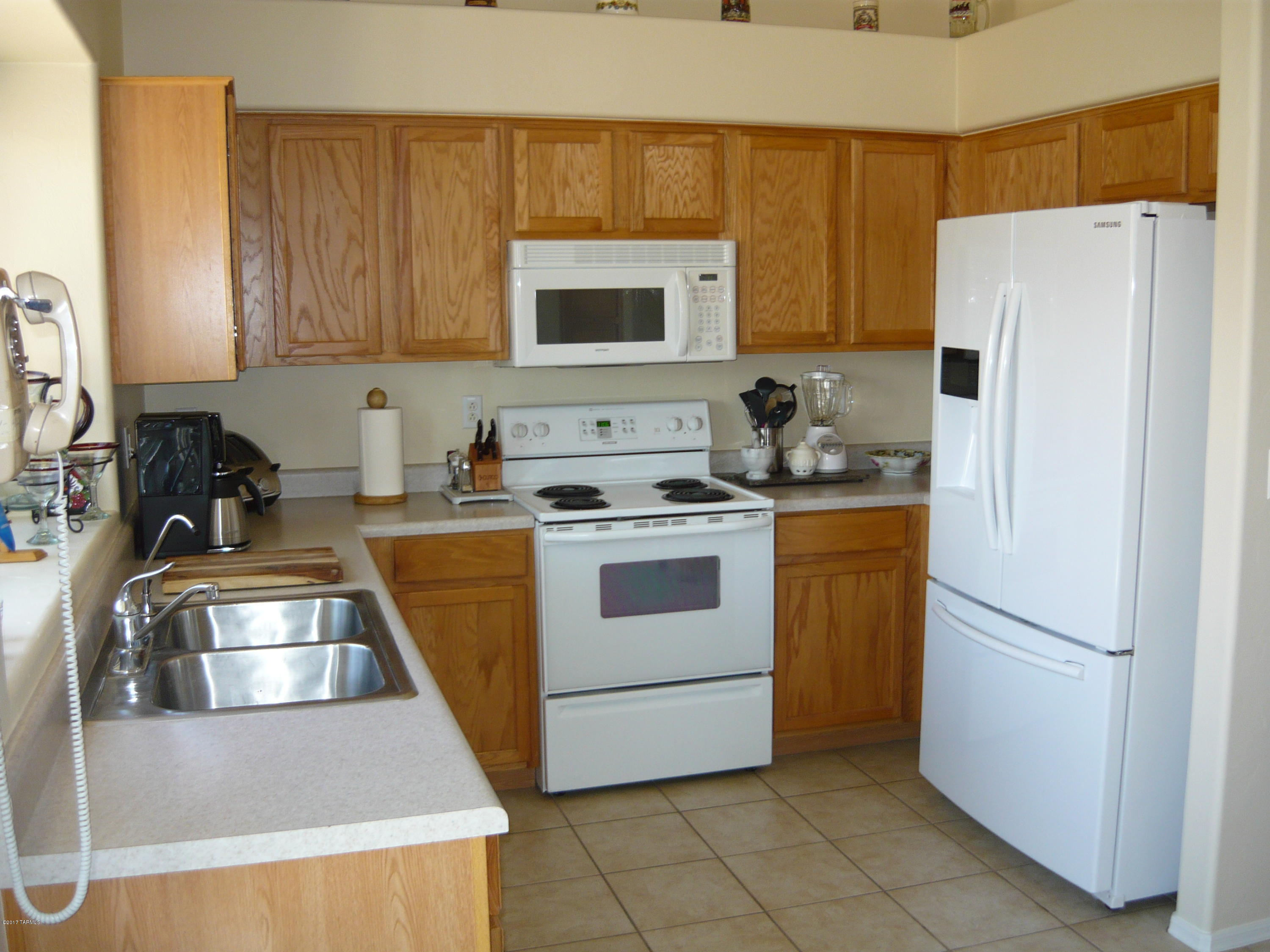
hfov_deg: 55.4
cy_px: 476
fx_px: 1211
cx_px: 635
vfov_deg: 42.9
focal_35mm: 33
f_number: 2.8
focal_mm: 5.5
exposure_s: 1/30
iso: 100
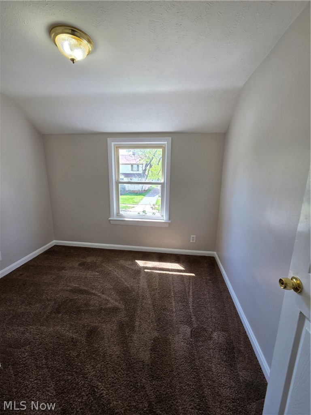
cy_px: 208
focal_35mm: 13
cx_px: 156
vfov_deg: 106.2
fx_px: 156
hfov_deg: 89.9
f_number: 2.2
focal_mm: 2.2
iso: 50
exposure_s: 1/120
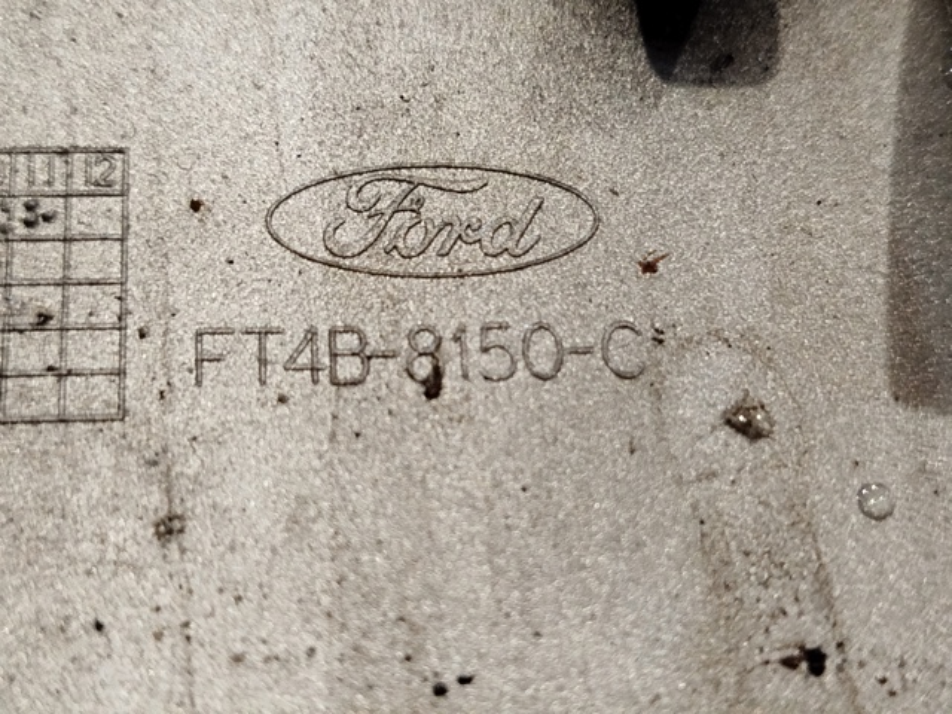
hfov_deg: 39.7
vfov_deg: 30.3
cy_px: 357
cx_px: 476
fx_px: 1320
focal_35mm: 48
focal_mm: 5.31
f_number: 1.7
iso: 640
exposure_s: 1/33
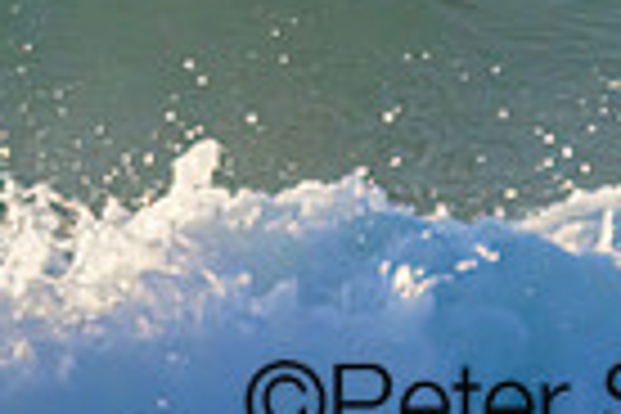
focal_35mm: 4135
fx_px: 71323
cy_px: -441
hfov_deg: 0.5
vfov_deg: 0.3
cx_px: 325
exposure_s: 1/1600
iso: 1250
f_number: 11
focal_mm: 800
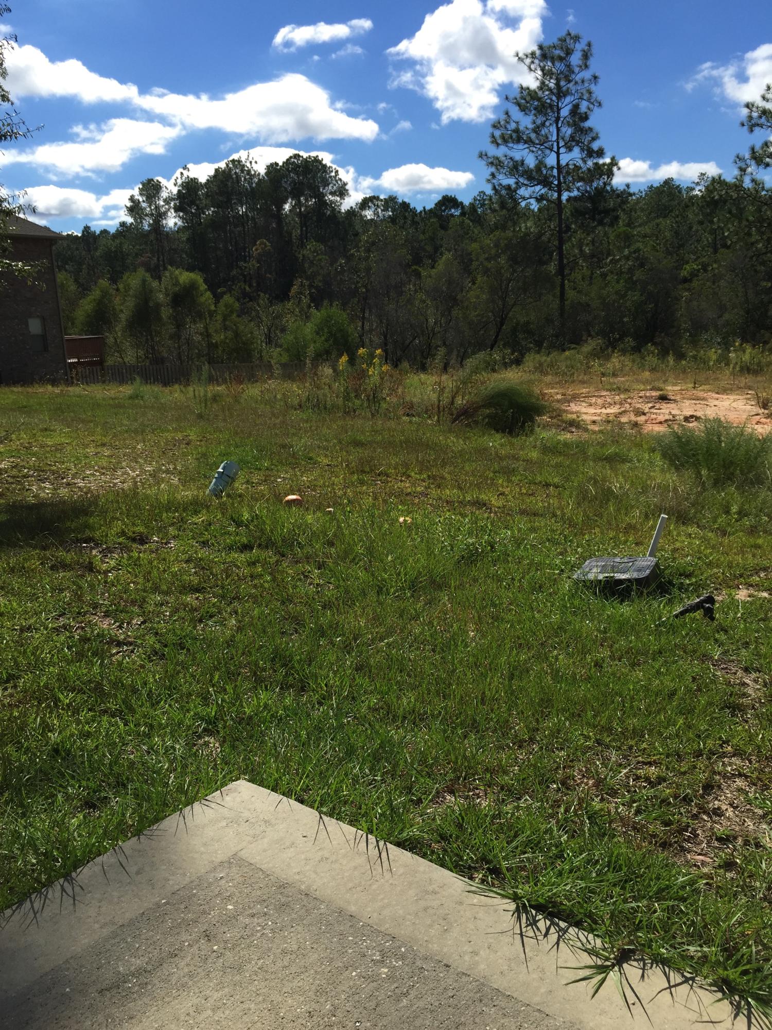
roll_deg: +2.4
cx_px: 386
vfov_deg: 61.7
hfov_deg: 48.2
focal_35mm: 29
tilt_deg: -12.5
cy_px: 515
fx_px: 862
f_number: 2.2
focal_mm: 4.15
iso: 32
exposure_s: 1/2639
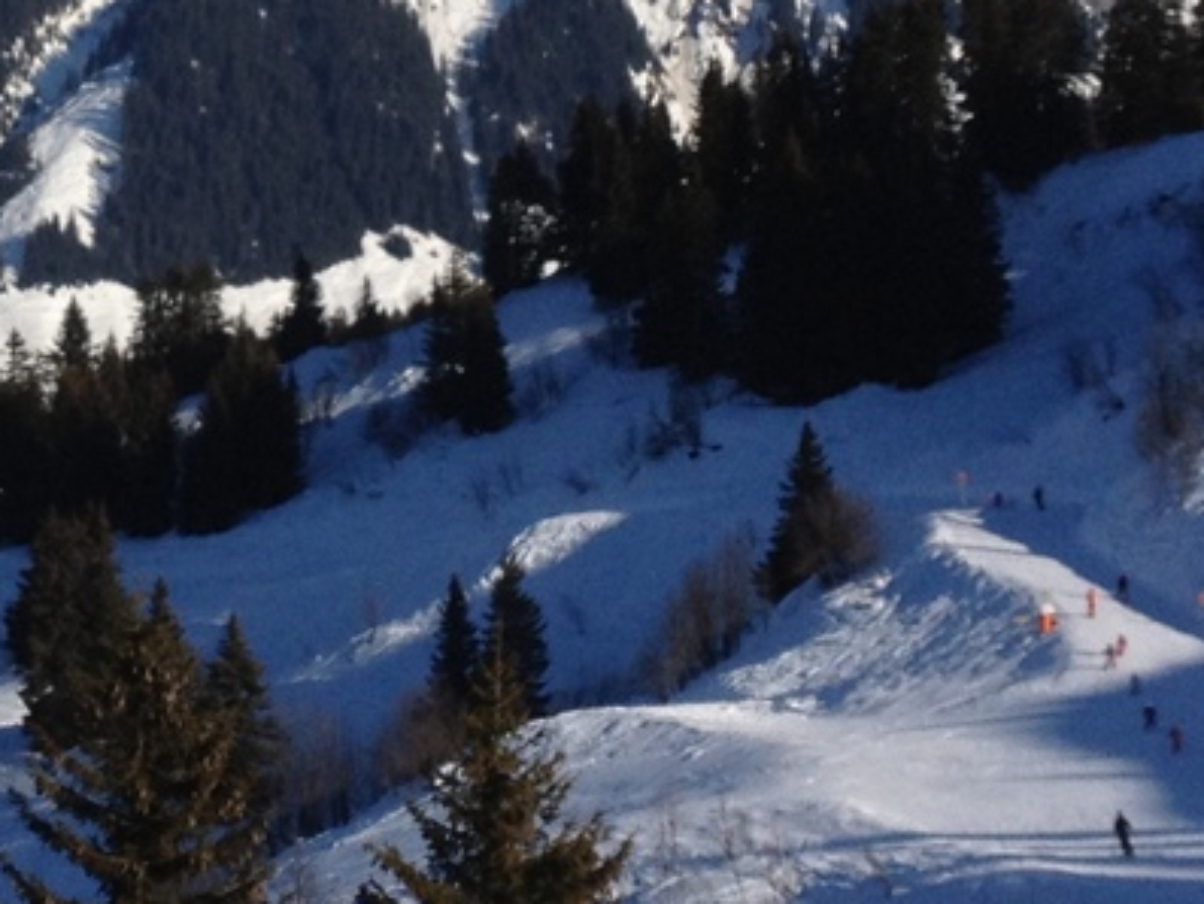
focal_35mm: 141
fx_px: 4906
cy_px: 58
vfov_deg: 10.5
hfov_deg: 13.8
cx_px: -21
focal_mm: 4.28
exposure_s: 1/3460
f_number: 2.4
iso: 64
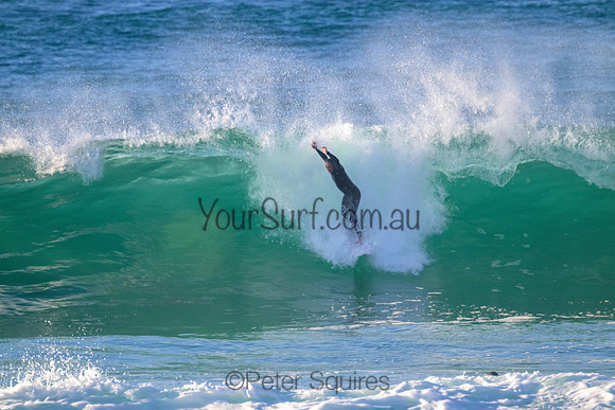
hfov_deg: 2.6
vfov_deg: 1.7
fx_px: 13669
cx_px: 308
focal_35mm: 800
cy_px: 205
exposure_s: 1/1250
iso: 1600
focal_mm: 800
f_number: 11
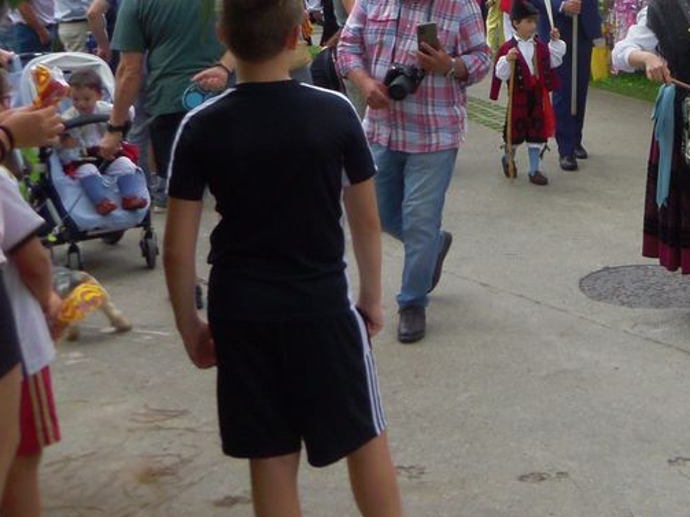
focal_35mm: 57
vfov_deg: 24.7
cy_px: 22
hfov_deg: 31.9
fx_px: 1136
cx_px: 643
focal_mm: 5
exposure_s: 1/125
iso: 125
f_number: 3.9
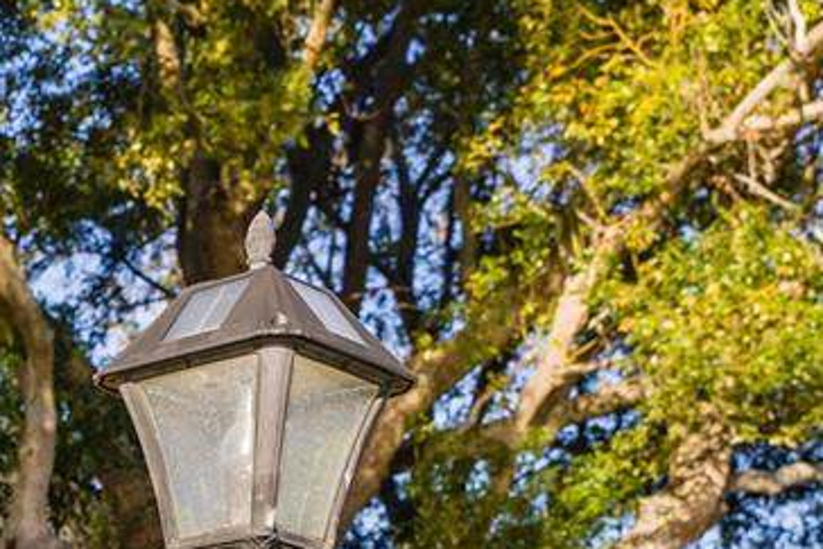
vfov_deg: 12.4
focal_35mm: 107
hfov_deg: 17.7
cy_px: 749
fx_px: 2447
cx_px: -289
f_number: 8
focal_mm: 38
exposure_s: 1/1600
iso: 80
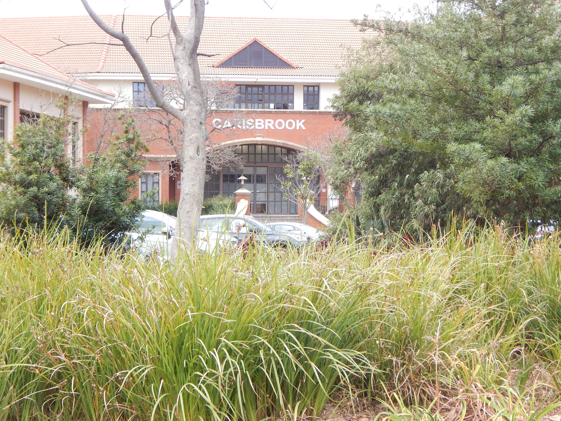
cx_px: 280
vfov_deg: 17.4
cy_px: 210
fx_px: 1378
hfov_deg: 23.0
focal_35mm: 85
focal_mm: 15.3
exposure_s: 1/60
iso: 125
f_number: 4.3
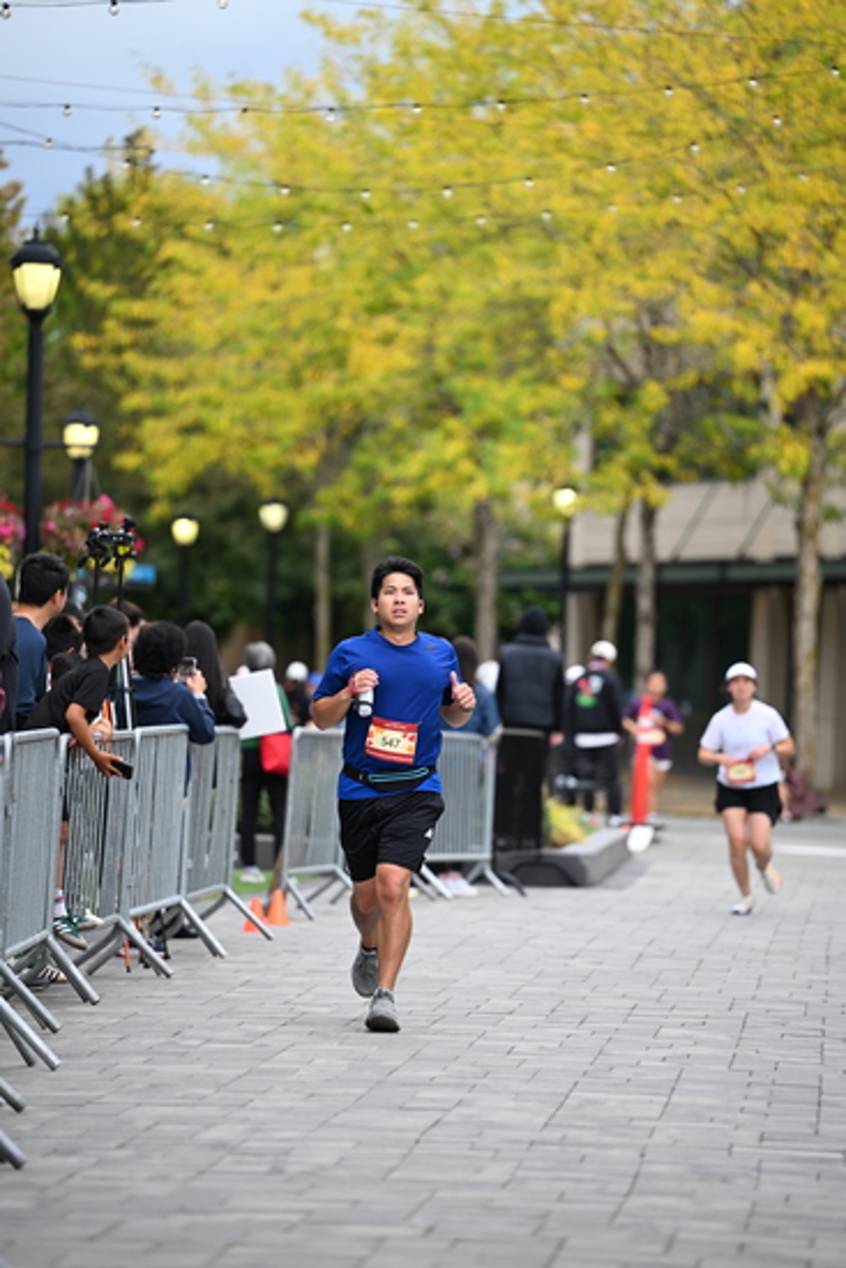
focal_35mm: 175
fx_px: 6164
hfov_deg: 7.9
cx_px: 423
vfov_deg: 11.7
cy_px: 634
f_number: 2.8
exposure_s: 1/2000
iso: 640
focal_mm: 175
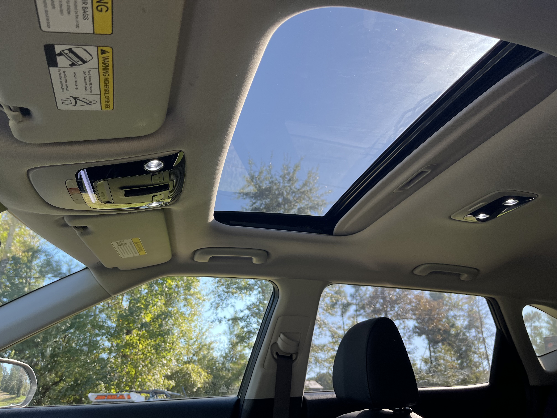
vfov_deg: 53.1
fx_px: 418
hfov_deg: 67.3
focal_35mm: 26
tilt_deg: +27.8
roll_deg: +1.1
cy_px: 209
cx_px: 278
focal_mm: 5.1
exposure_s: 1/348
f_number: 1.6
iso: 50
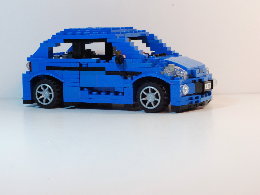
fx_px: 669
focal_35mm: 89
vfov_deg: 16.6
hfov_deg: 22.0
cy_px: 93
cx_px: 114
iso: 800
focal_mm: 50
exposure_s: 1/25
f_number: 14
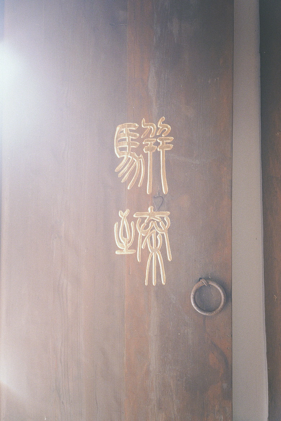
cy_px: 210
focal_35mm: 35
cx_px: 140
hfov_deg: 37.9
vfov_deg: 54.4
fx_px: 410
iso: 2000
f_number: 2.2
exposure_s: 1/125
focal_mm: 35
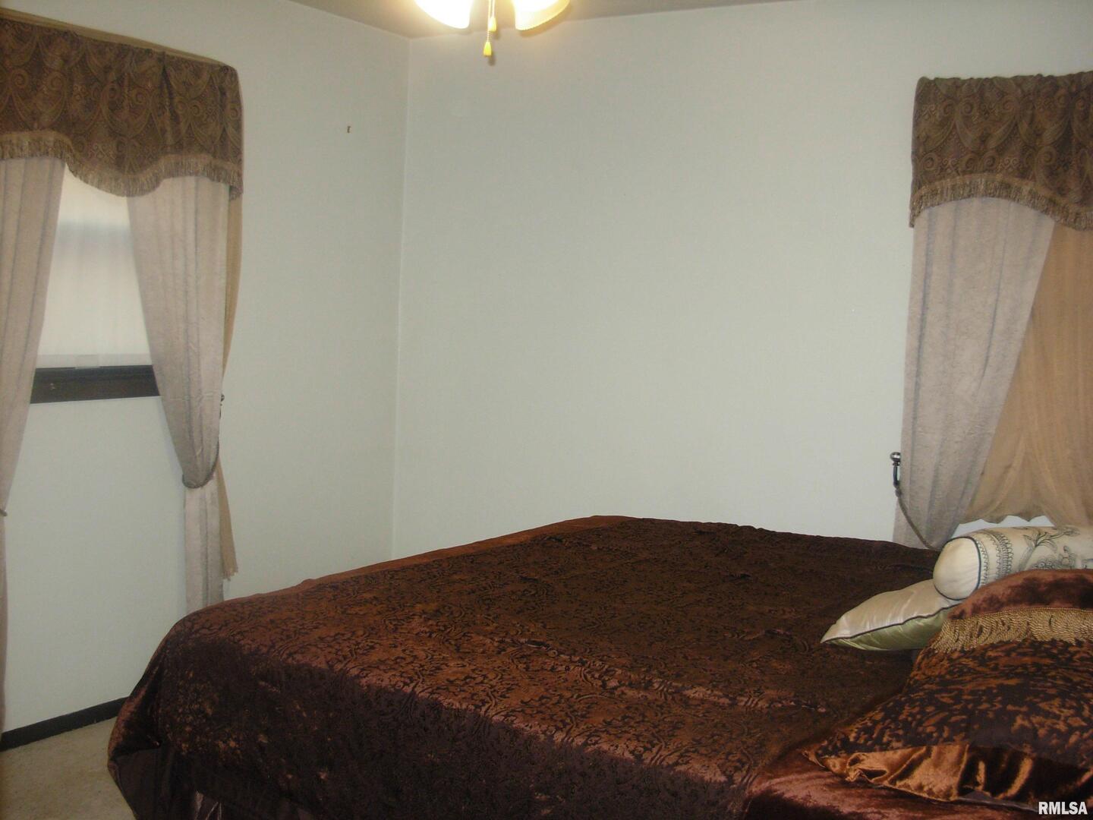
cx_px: 546
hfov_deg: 49.0
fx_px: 1200
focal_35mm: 38
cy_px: 410
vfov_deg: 37.7
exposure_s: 1/65.8
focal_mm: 6.3
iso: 231
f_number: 2.9
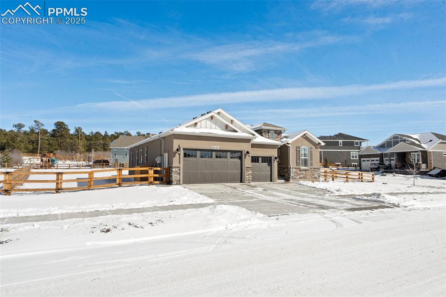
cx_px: 223
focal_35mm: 22
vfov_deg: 57.2
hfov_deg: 78.6
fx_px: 272
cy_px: 148
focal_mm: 22
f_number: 13
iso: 50
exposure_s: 1/45
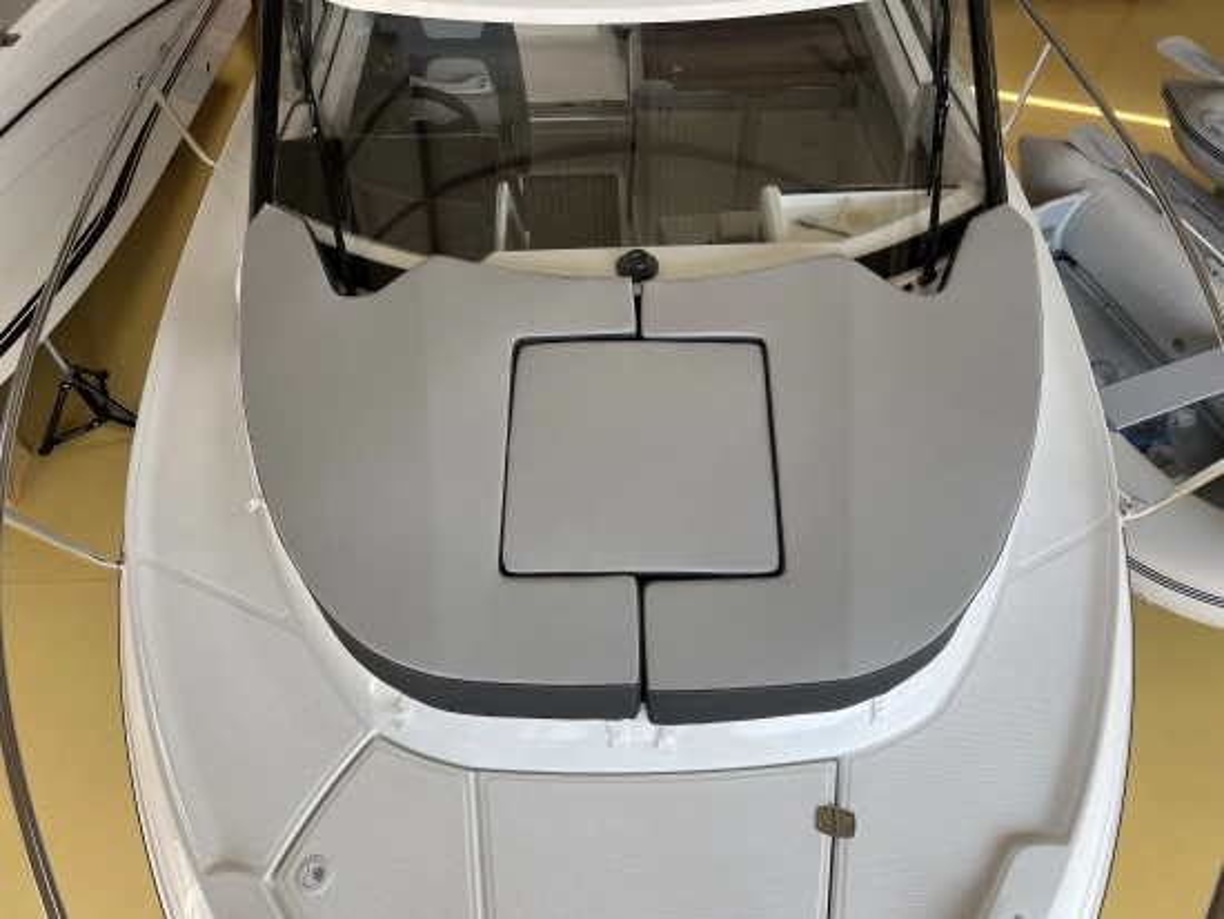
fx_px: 920
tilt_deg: -56.0
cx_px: 612
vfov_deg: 53.1
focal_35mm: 26
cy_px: 460
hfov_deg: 67.3
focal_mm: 5.7
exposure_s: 1/478
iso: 50
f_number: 1.5
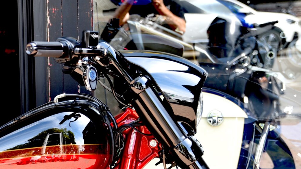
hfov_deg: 18.0
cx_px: 22
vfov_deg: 10.2
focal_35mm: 117
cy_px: 215
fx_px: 934
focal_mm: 44
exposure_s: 1/60
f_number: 3.2
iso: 100
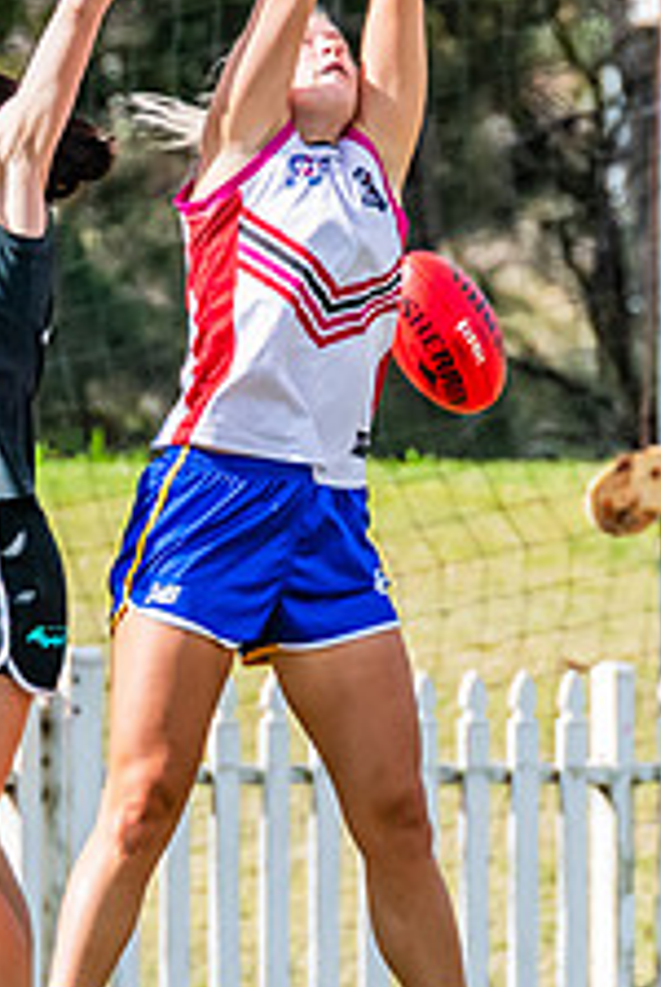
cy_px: 403
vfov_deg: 1.1
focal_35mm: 1941
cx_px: 195
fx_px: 53290
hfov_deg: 0.7
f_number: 8
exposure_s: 1/1600
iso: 800
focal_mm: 420
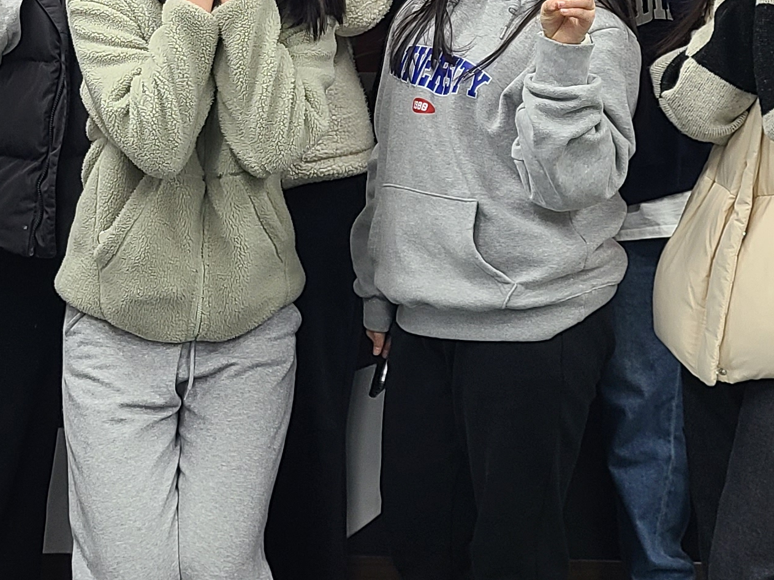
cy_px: 66
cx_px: 161
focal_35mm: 83
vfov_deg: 17.5
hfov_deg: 23.2
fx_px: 1856
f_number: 1.8
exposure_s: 1/60
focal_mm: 5.4
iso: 100
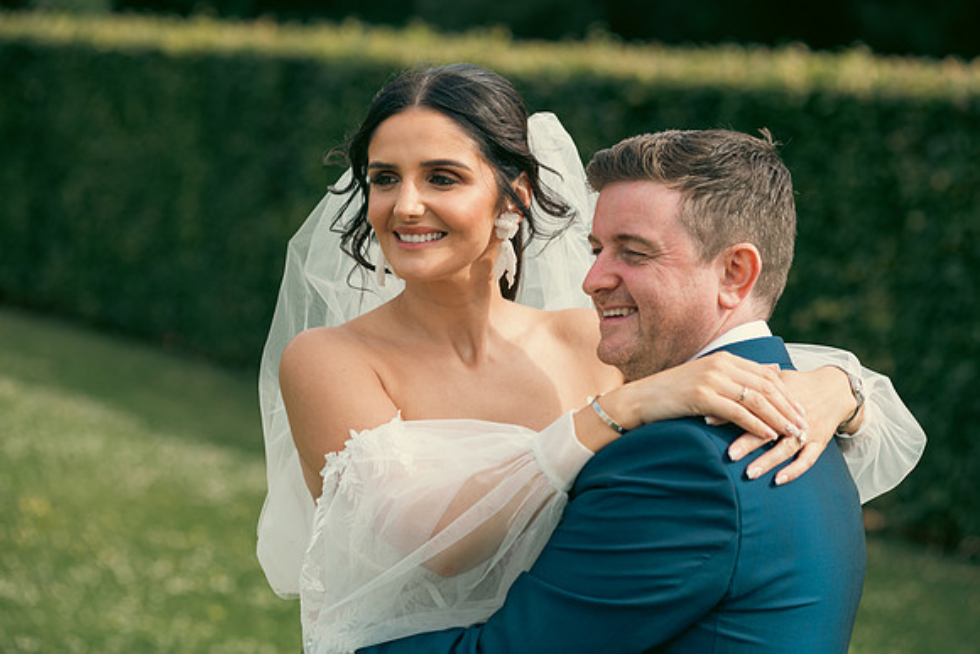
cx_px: 490
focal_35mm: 112
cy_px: 327
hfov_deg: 18.3
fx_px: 3049
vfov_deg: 12.2
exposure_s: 1/320
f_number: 3.5
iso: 100
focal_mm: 112
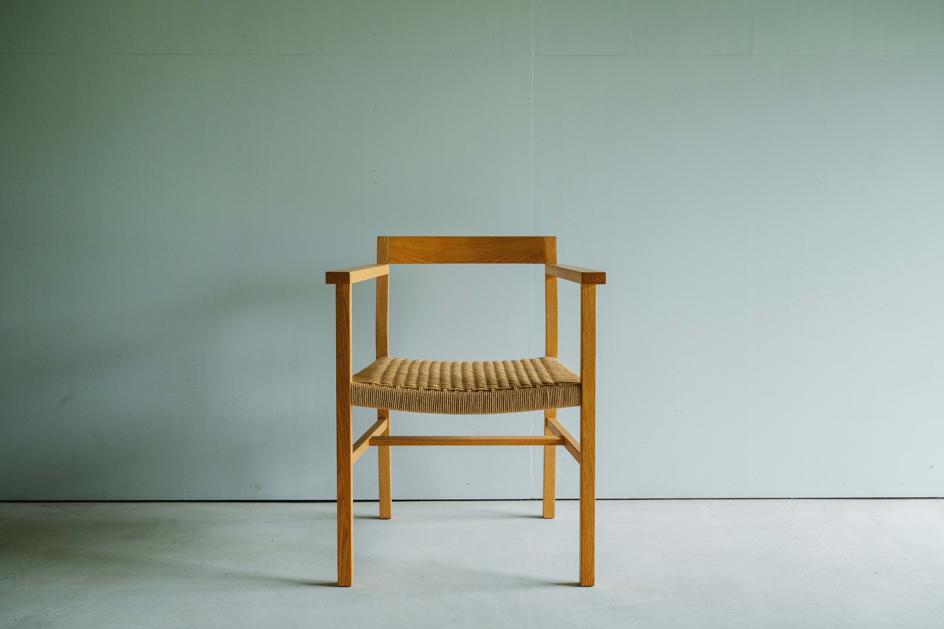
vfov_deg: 35.9
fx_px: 970
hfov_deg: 51.9
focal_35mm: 37
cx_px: 472
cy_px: 314
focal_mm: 37
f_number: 6.3
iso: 800
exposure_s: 1/100
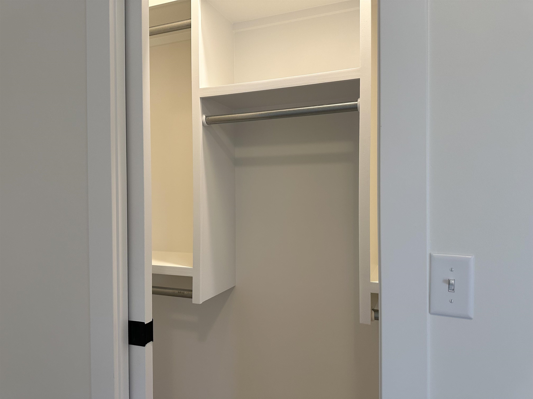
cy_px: 200
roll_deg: +0.1
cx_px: 266
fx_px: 370
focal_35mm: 24
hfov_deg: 71.6
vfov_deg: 56.8
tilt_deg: -0.5
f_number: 1.78
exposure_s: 1/120
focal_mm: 6.86
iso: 160
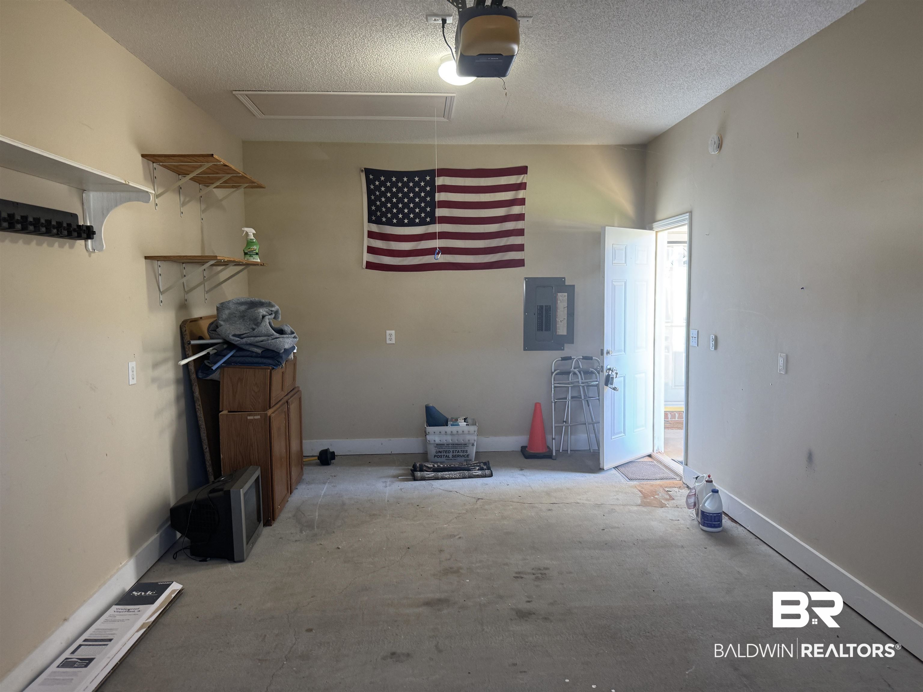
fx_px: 640
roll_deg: +0.5
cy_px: 346
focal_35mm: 24
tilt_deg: -4.8
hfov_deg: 71.6
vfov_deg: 56.8
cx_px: 462
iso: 160
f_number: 1.78
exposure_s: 1/60
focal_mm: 6.76
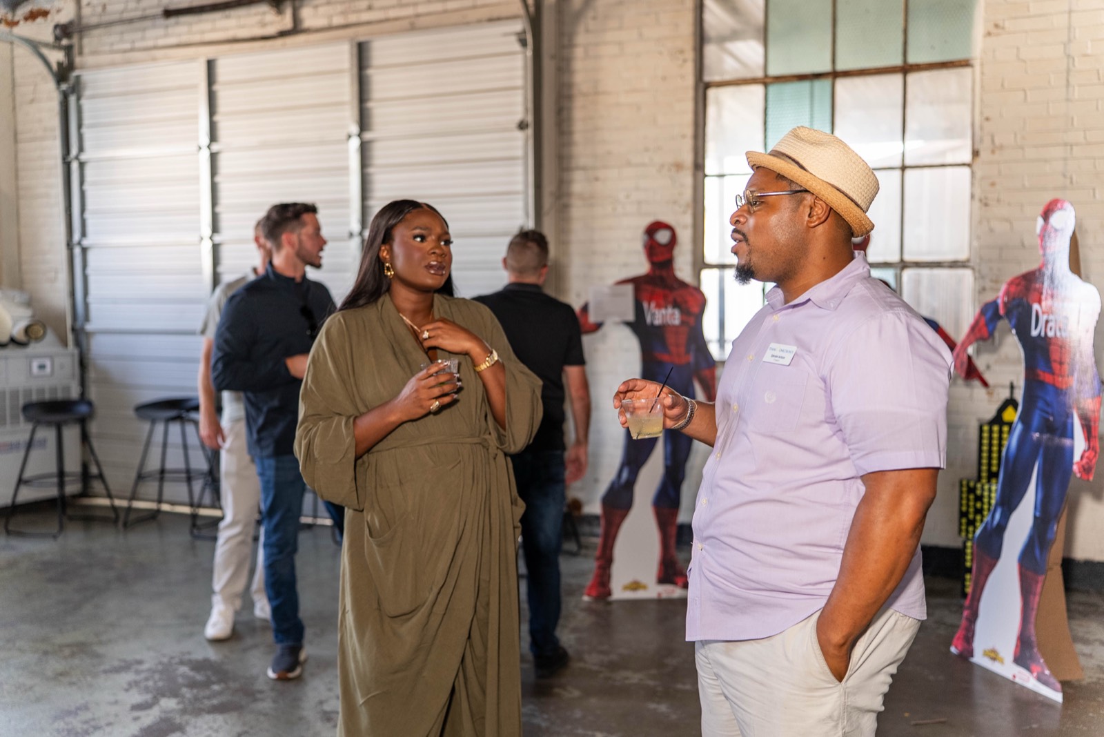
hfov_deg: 54.4
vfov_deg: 37.9
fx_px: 1074
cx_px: 552
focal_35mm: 35
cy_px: 368
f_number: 2
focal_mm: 35
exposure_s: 1/125
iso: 250
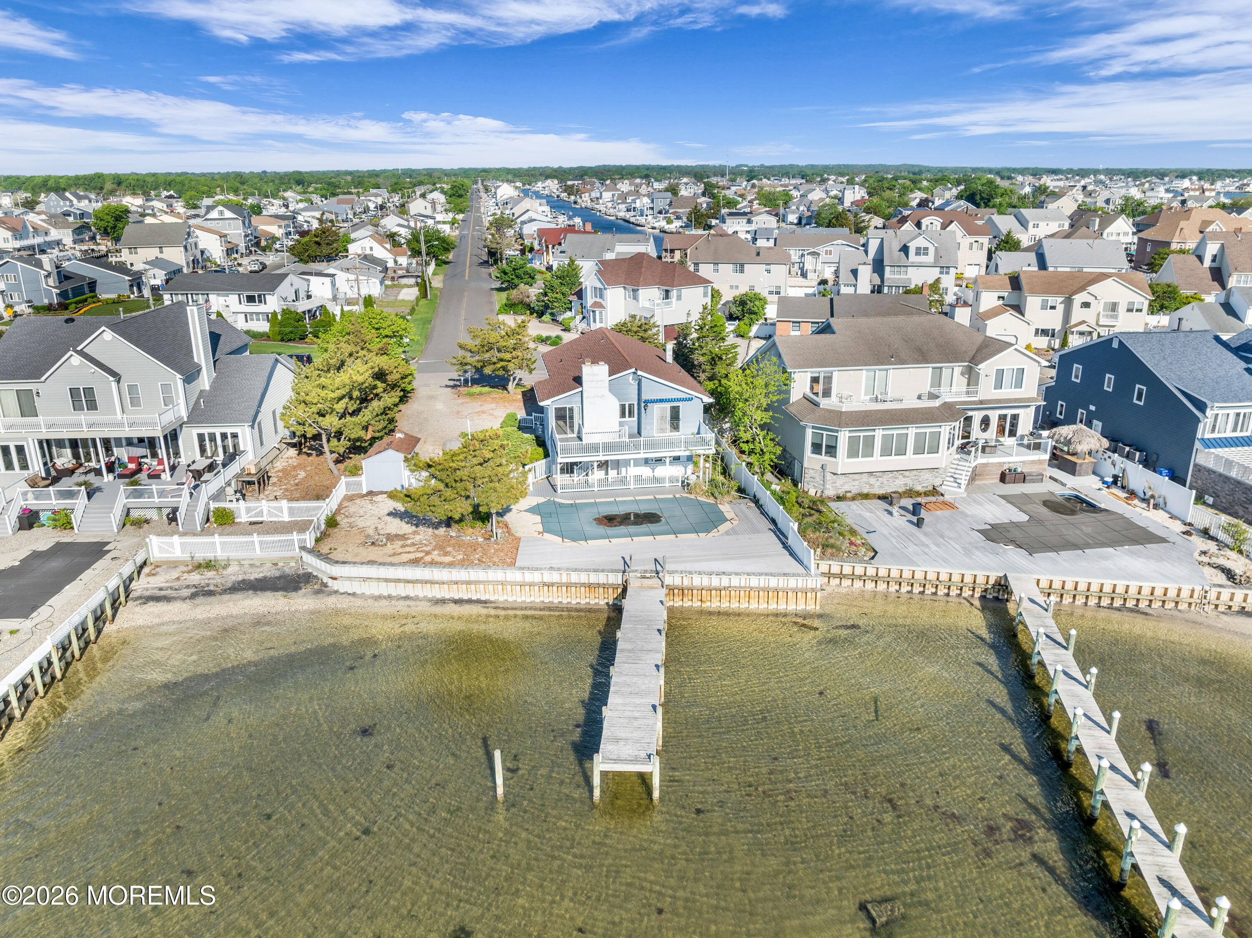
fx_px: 868
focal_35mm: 24
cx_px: 626
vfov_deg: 56.8
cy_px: 469
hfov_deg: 71.6
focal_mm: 12.29
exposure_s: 1/500
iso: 130
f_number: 2.8
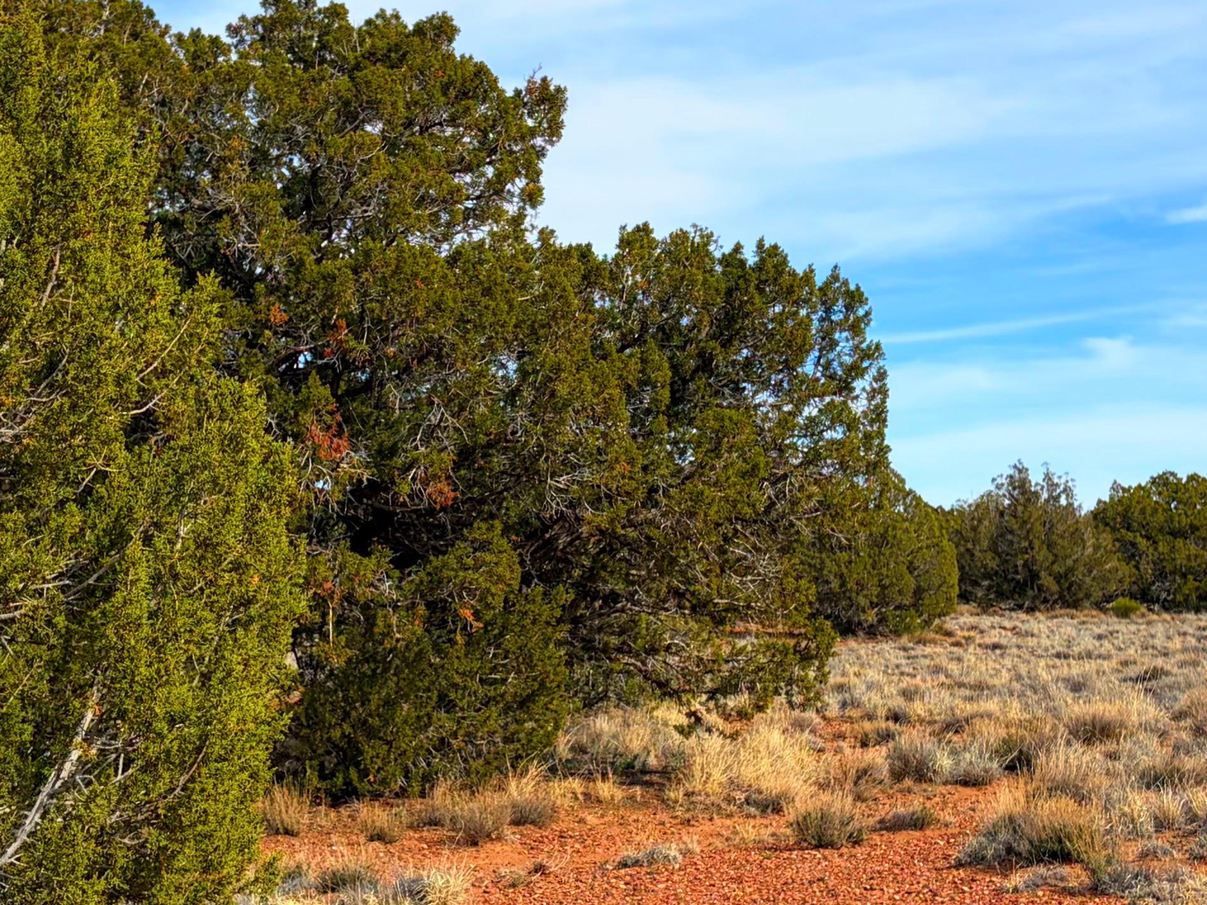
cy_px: 309
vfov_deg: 18.8
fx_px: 2720
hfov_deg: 25.0
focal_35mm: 78
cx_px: 578
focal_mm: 5.96
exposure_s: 1/4065
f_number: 1.6
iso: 50
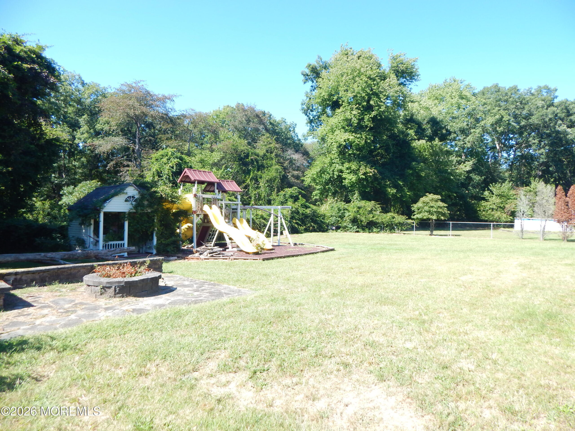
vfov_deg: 61.1
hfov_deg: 76.4
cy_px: 216
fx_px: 365
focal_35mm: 22
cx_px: 288
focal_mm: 4
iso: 125
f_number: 3
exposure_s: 1/400
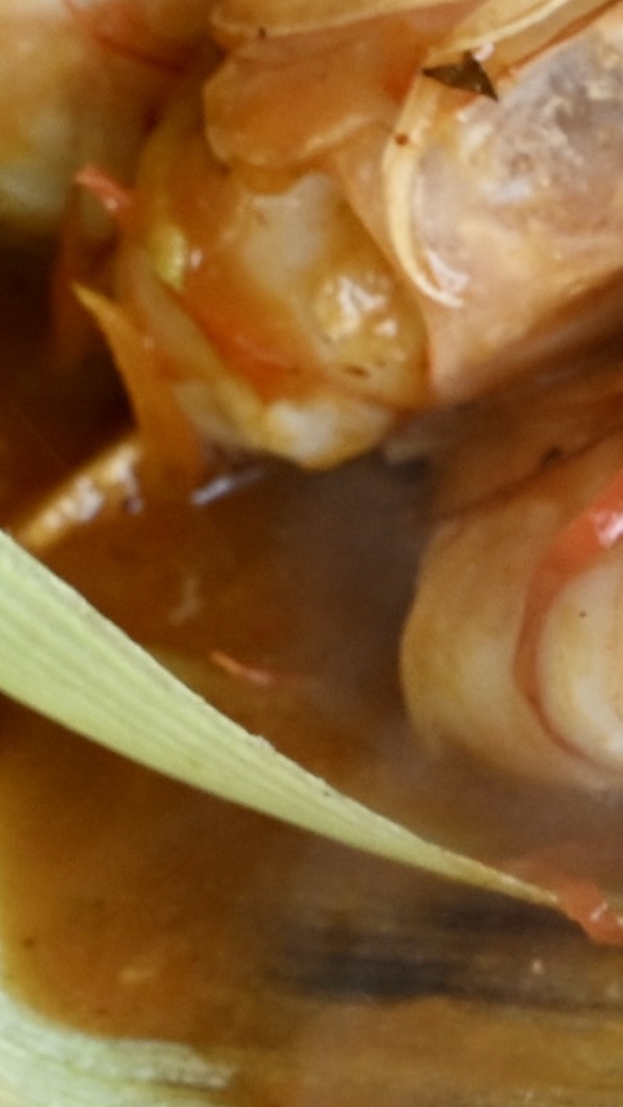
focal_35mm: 310
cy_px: 849
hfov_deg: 3.9
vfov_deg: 7.0
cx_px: 1426
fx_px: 9105
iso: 800
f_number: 8
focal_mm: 56
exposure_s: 1/80
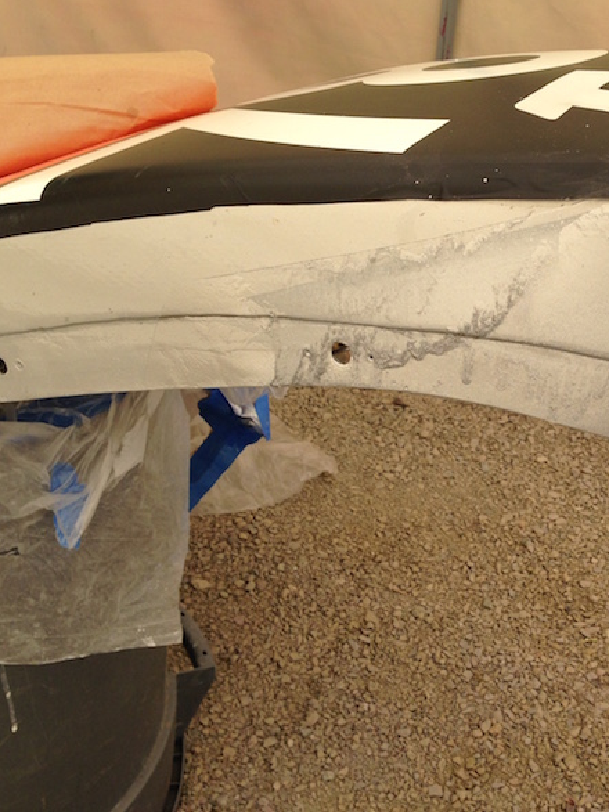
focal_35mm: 45
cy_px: 398
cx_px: 464
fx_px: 1056
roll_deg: -4.4
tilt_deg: -35.8
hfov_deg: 31.5
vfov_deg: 42.1
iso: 50
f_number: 2.4
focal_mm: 4.12
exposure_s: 1/374
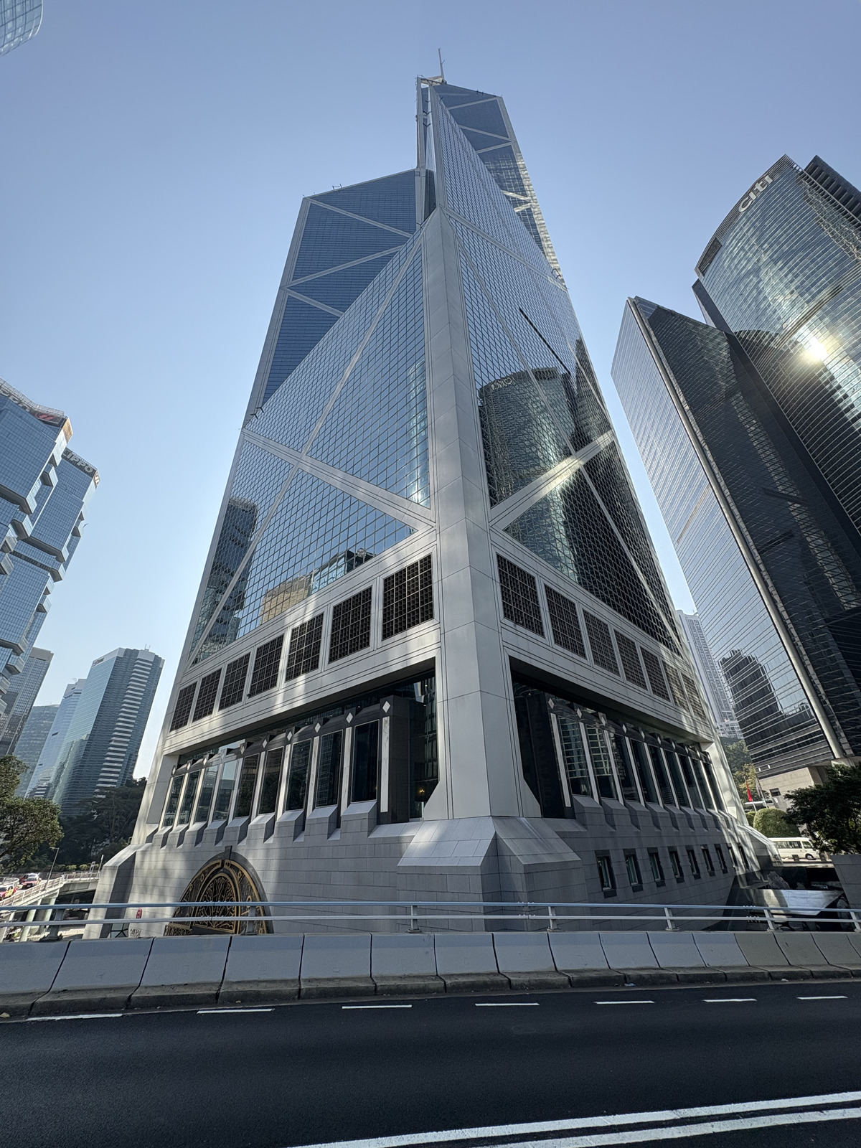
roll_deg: +1.4
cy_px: 574
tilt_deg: +31.2
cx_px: 430
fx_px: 464
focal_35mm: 14
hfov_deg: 85.7
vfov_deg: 102.1
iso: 64
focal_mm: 2.22
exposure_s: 1/1256
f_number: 2.2
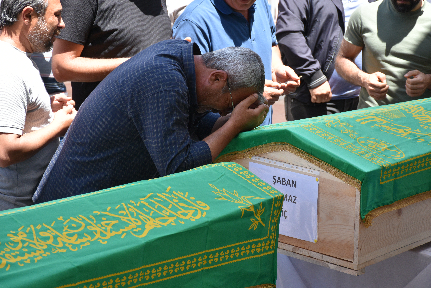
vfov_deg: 10.8
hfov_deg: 16.1
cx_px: 216
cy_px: 144
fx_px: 1526
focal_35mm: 128
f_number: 7.1
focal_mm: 85
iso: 640
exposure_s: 1/800
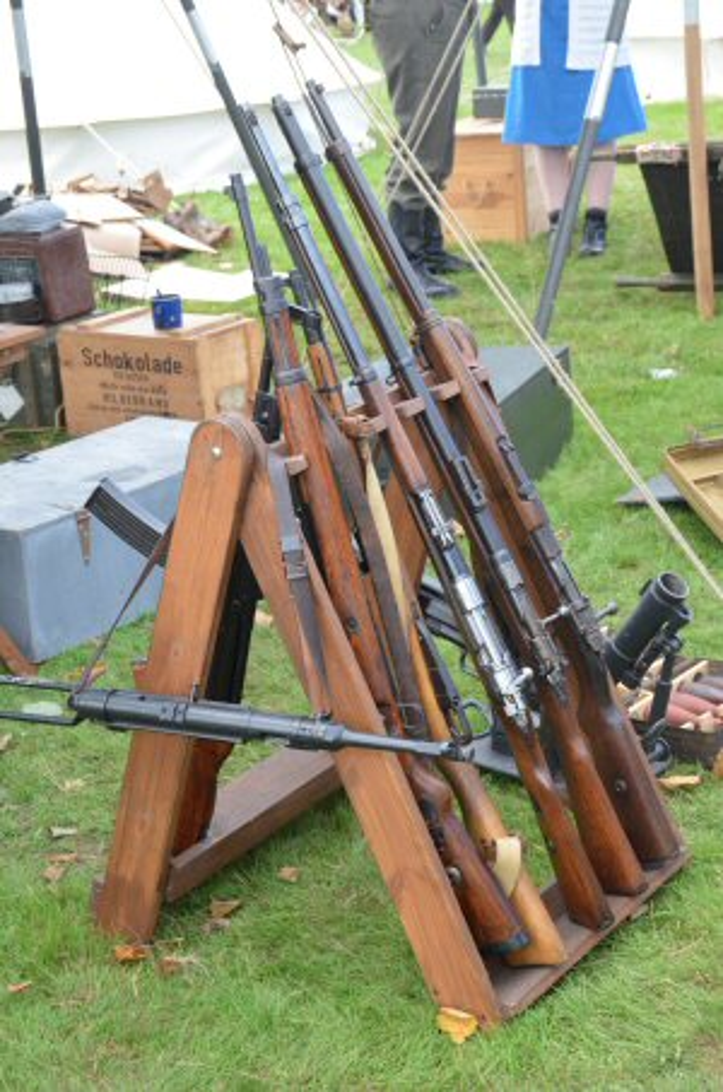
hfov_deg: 18.1
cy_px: 546
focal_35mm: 75
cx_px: 362
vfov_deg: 27.0
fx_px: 2270
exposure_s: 1/320
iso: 1600
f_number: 9
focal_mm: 50
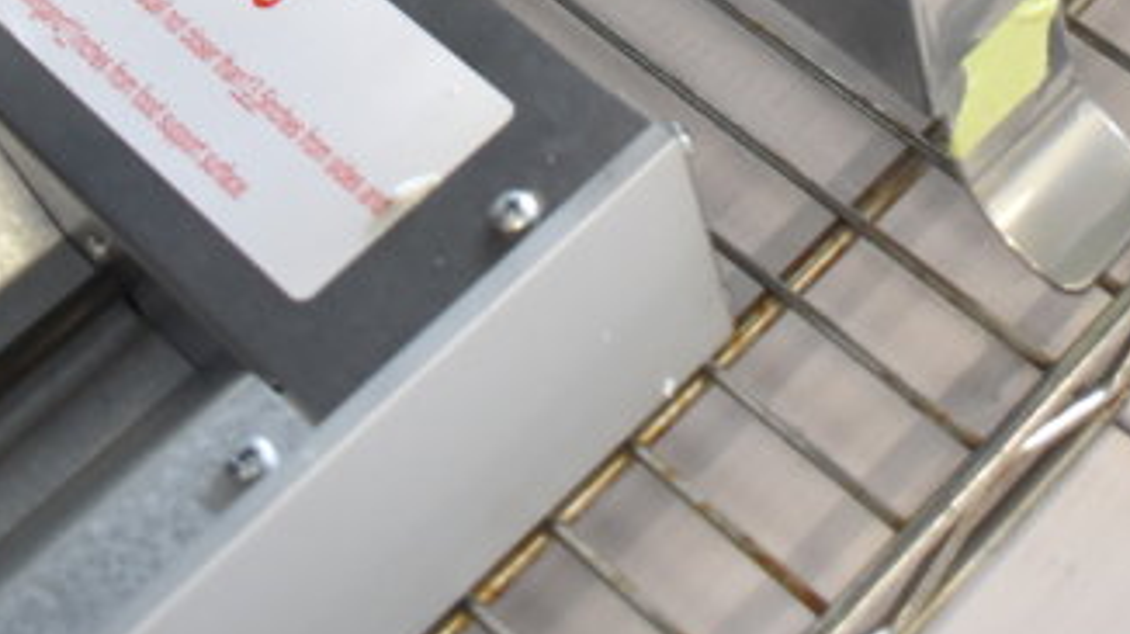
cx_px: 957
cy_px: -816
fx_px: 3039
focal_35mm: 101
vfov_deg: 10.5
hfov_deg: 20.7
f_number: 3.8
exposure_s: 1/40
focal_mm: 23
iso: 720
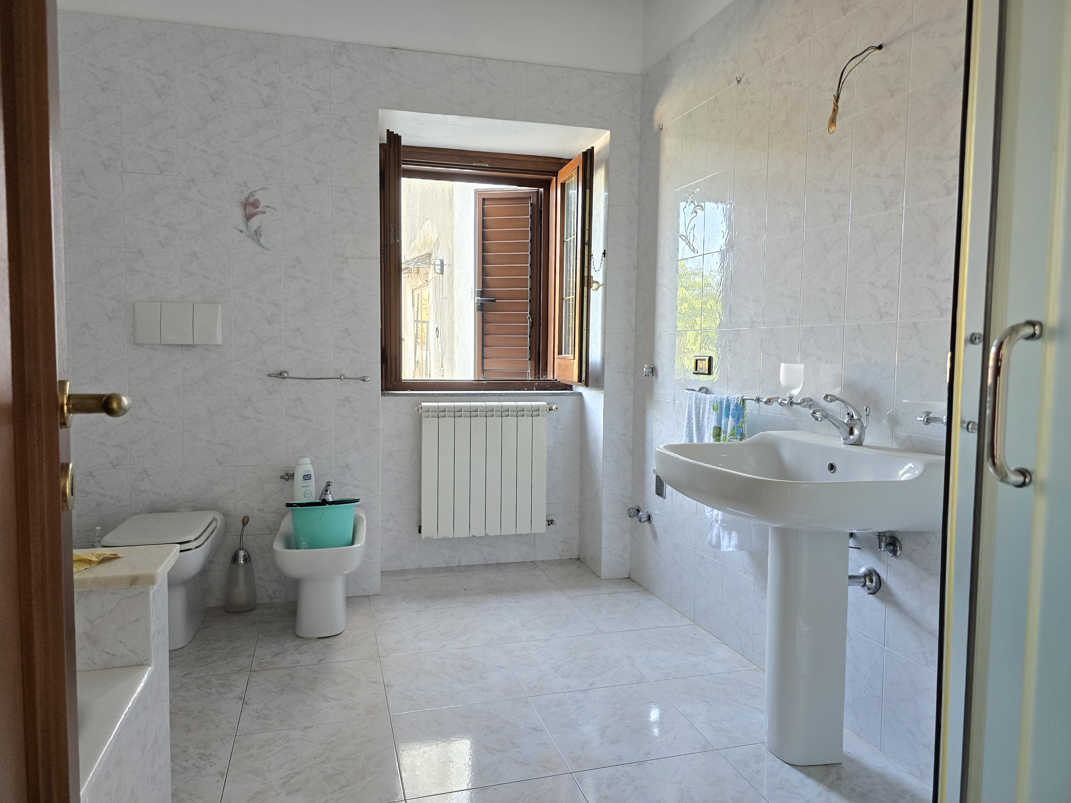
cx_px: 536
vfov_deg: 58.9
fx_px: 712
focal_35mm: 23
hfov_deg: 73.9
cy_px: 402
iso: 400
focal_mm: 6.3
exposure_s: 1/100
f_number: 1.7
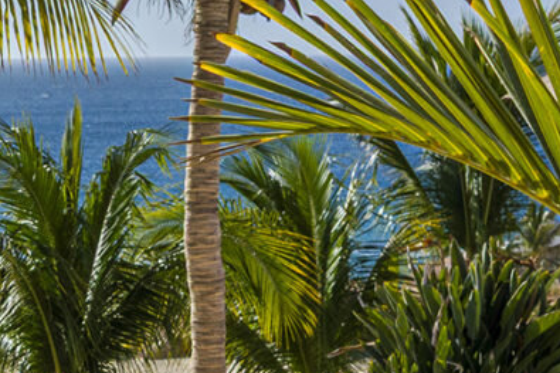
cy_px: 550
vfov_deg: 6.0
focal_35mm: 227
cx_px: -625
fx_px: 3529
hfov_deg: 8.5
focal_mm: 35
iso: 200
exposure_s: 1/125
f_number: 11
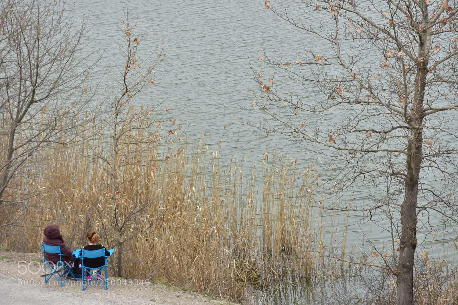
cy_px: 152
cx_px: 229
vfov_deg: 12.2
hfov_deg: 18.2
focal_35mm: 112
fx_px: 1431
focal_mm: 75
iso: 100
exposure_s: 1/125
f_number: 8
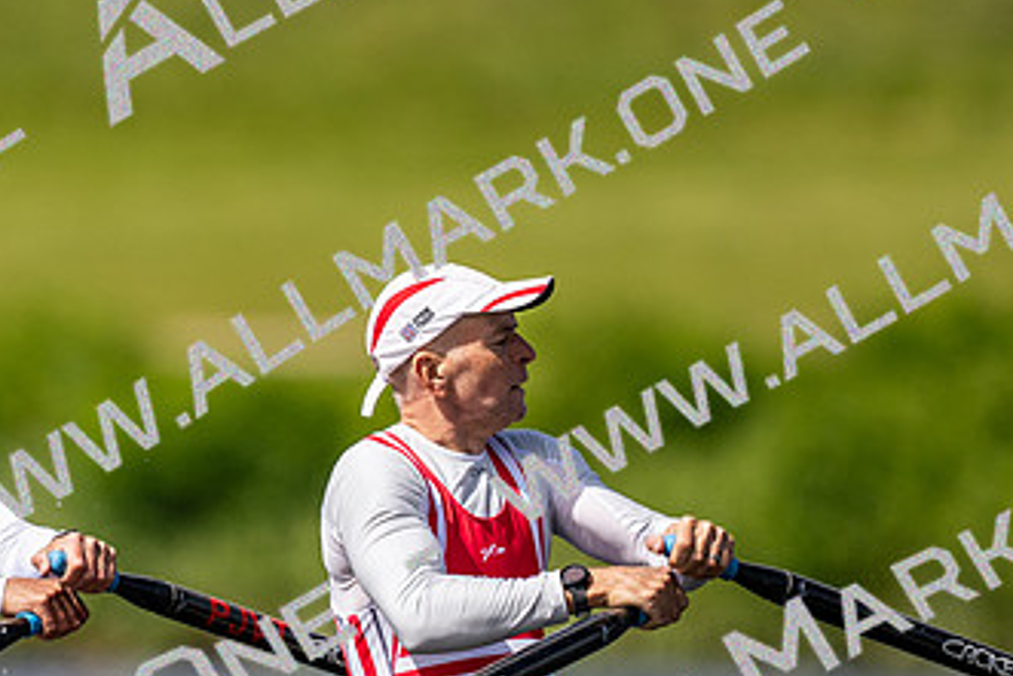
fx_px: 44392
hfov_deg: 1.3
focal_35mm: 1577
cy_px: 574
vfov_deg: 0.9
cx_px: 266
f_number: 4
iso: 200
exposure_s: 1/2500
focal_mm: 600
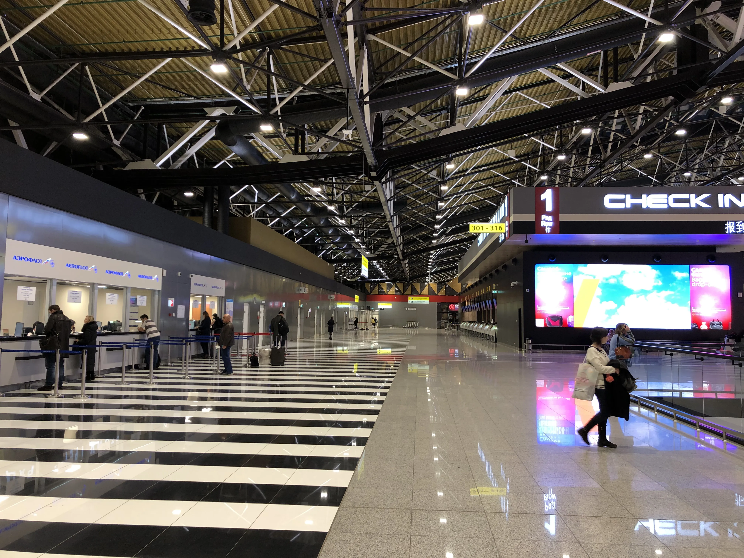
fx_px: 602
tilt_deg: +4.7
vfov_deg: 49.7
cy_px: 279
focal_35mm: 28
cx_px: 372
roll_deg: -1.0
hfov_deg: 63.4
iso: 40
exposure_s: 1/24
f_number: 1.8
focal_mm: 4
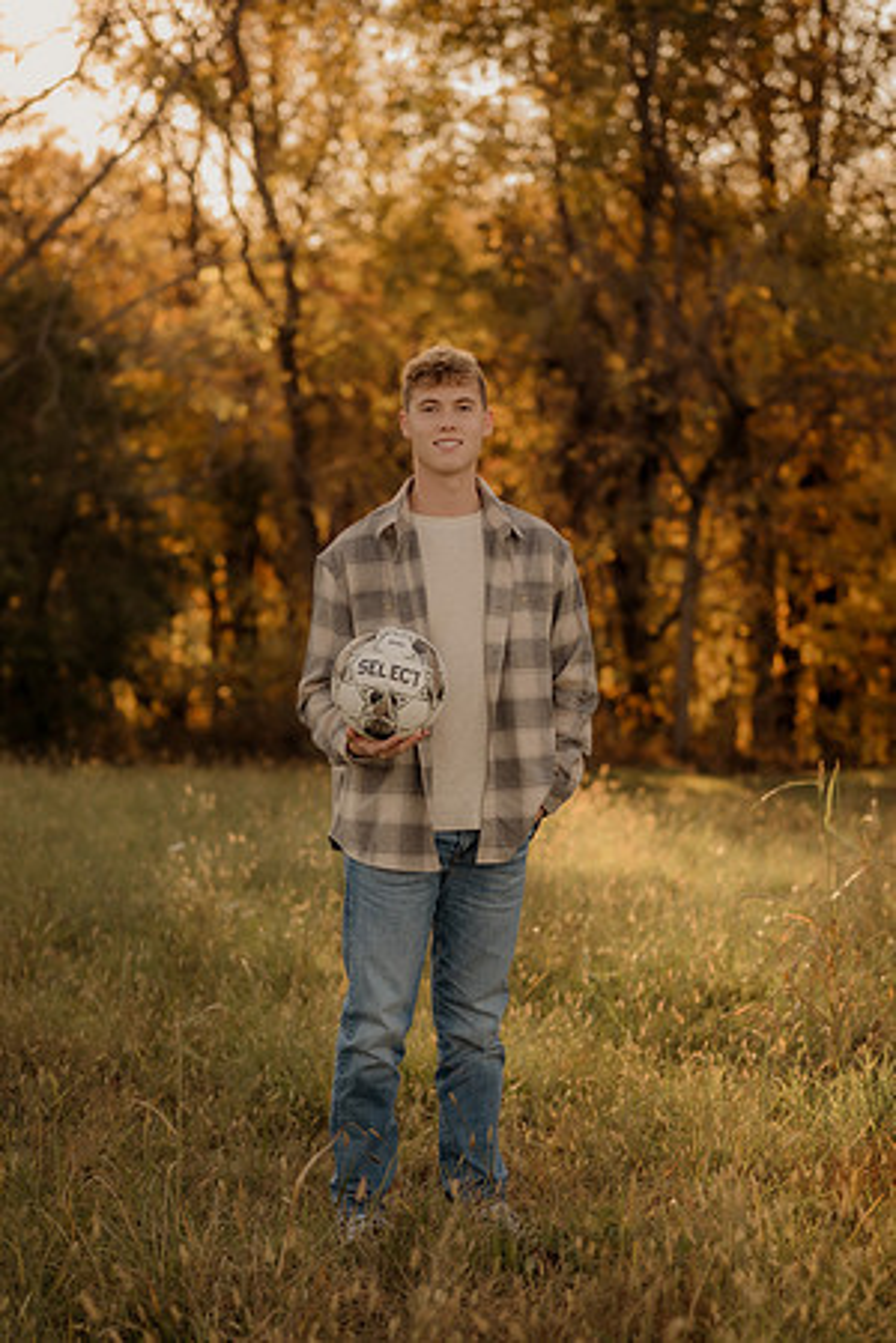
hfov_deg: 18.2
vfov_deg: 27.0
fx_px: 2800
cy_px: 672
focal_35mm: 75
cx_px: 448
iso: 250
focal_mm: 50
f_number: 1.8
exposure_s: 1/1250
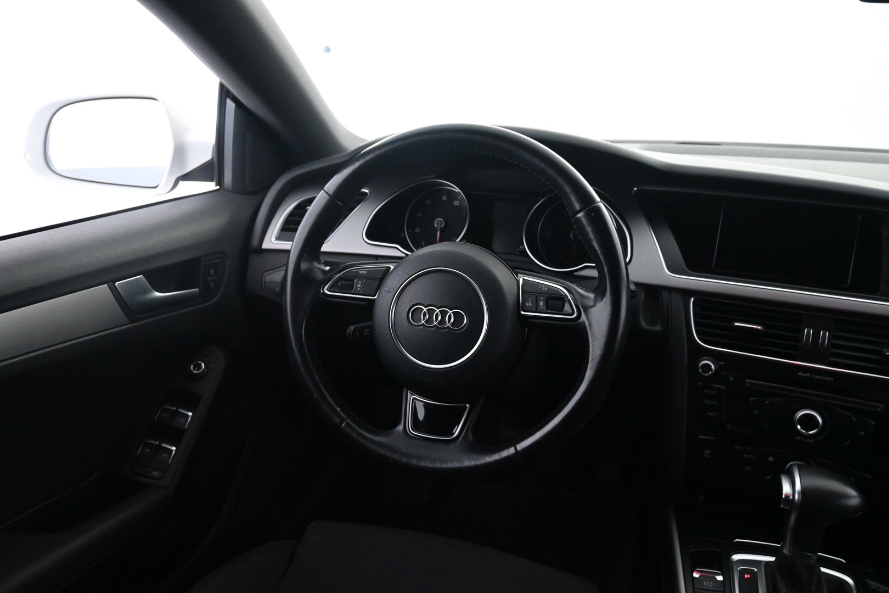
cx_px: 444
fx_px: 722
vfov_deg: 44.6
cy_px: 296
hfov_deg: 63.2
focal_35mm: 29
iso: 4000
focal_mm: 19.5
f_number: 4
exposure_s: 1/60
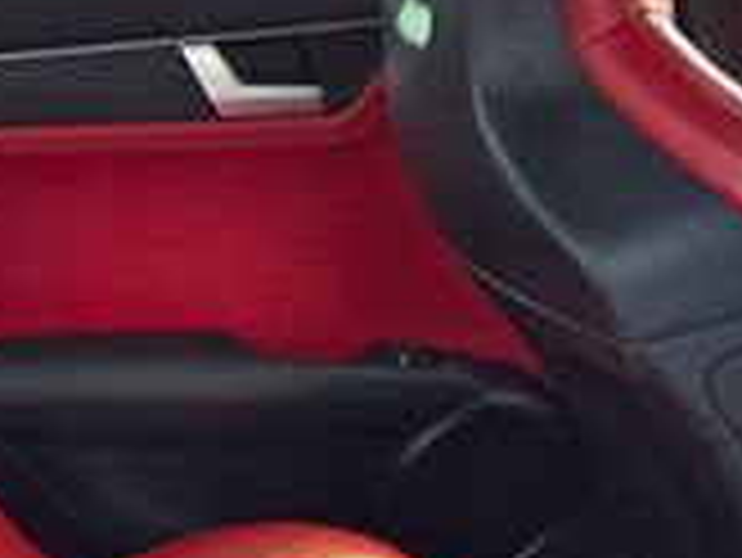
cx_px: 112
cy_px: 950
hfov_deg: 21.6
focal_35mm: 89
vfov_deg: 14.8
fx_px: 1909
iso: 64
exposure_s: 1/180
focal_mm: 6.3
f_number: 1.7
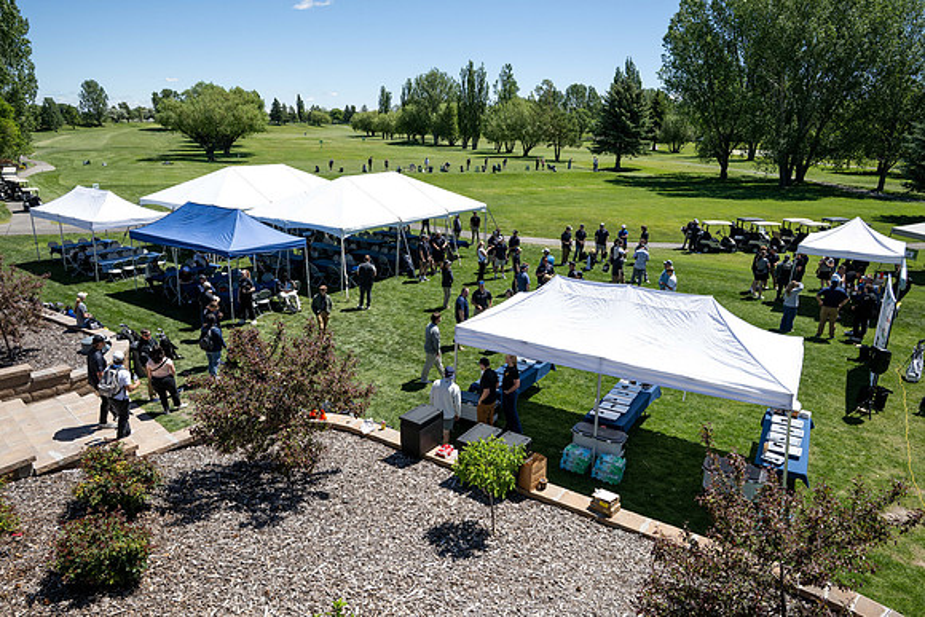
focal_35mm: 24
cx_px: 462
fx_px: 617
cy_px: 308
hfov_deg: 73.7
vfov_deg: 53.2
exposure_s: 1/1000
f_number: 8
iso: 400
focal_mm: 24
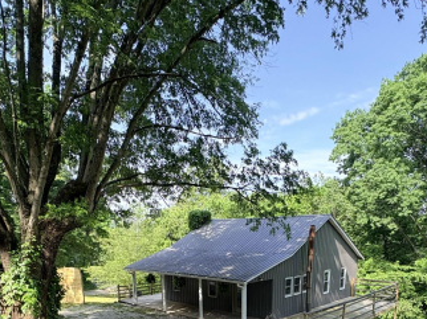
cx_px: 223
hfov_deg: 61.7
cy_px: 322
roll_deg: +0.9
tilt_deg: -12.7
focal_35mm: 29
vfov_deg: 41.6
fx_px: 357
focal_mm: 2.22
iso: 40
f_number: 2.2
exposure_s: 1/482
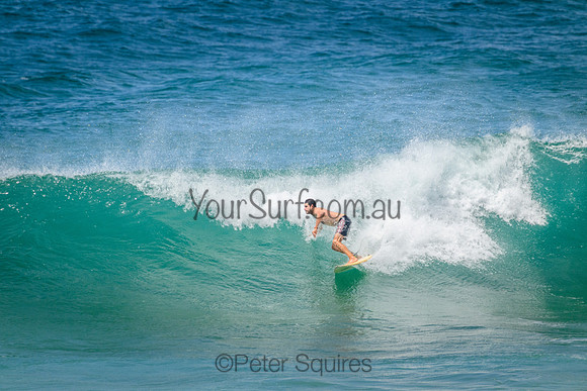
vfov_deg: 1.7
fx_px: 13047
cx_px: 294
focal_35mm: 800
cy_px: 196
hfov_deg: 2.6
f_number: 11
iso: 900
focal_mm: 800
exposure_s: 1/2000
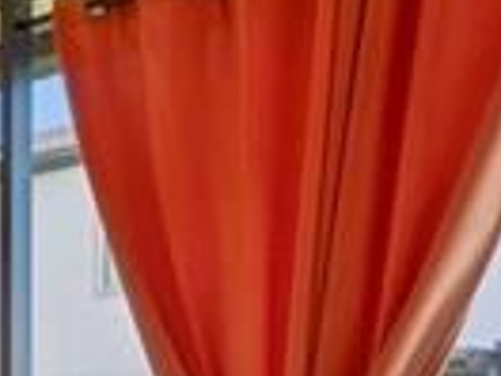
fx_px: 1621
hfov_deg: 17.1
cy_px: 555
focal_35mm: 112
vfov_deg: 12.6
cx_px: -11
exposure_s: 1/60
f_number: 7.1
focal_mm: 10
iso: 100
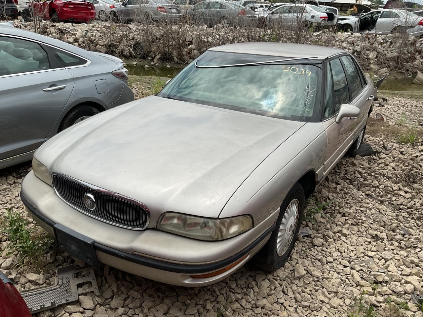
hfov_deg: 61.7
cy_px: 158
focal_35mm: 29
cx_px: 212
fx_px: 354
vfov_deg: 48.2
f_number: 1.8
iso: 16
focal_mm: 3
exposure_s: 1/2801
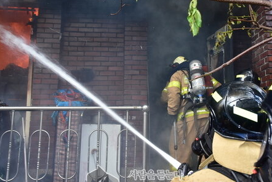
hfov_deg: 50.5
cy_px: 68
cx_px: 154
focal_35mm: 38
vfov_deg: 34.9
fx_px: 287
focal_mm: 16
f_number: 5.6
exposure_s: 1/160
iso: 320
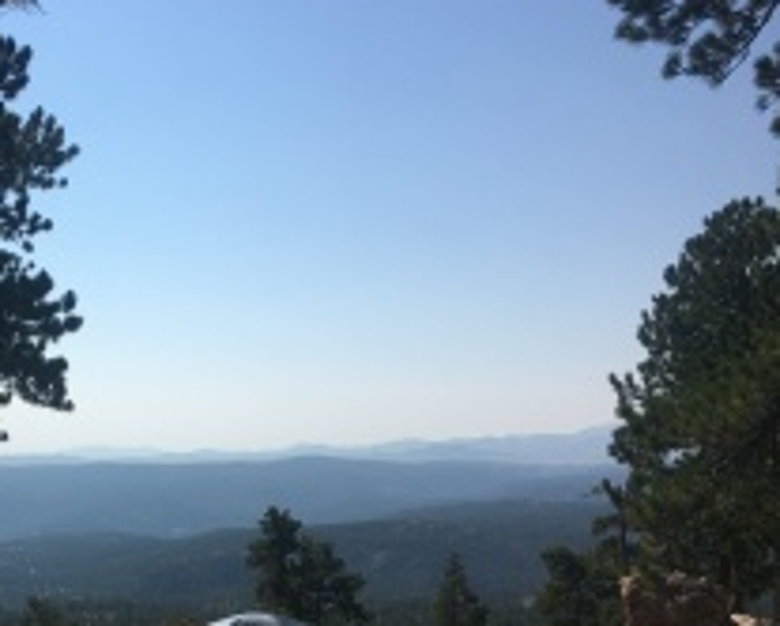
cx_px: 98
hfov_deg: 35.4
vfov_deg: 29.7
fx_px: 1155
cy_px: 490
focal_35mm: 50
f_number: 2.2
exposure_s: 1/3846
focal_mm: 4.15
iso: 25
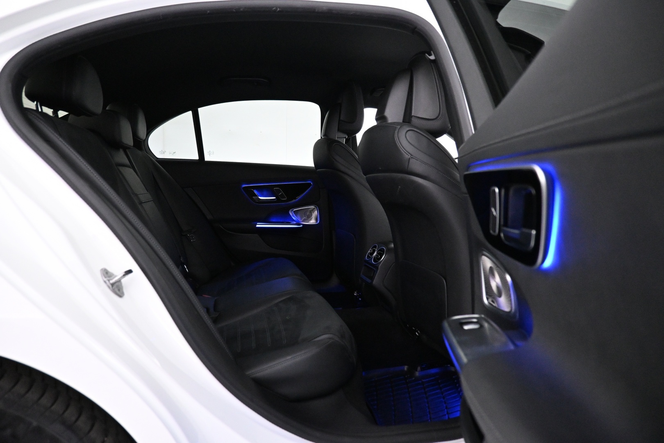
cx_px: 332
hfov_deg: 73.7
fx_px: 443
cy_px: 222
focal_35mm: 24
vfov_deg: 53.1
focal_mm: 16
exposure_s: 1/60
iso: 4000
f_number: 3.5
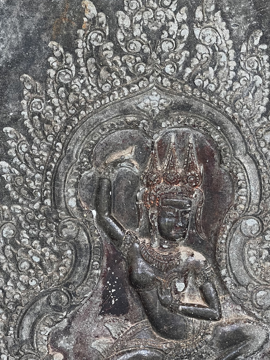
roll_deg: +2.2
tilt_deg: -4.0
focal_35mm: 123
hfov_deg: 12.0
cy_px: 213
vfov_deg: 16.0
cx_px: 157
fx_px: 1280
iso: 64
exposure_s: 1/99
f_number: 2.8
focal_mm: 9
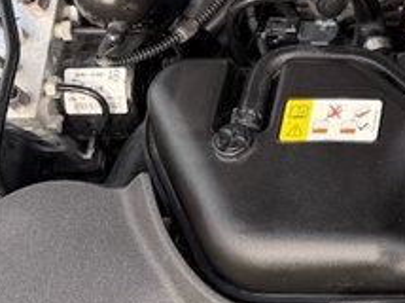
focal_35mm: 115
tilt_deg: -52.4
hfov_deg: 15.4
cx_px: 659
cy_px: -21
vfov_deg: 12.7
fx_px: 1344
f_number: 1.78
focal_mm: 6.76
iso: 80
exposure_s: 1/433
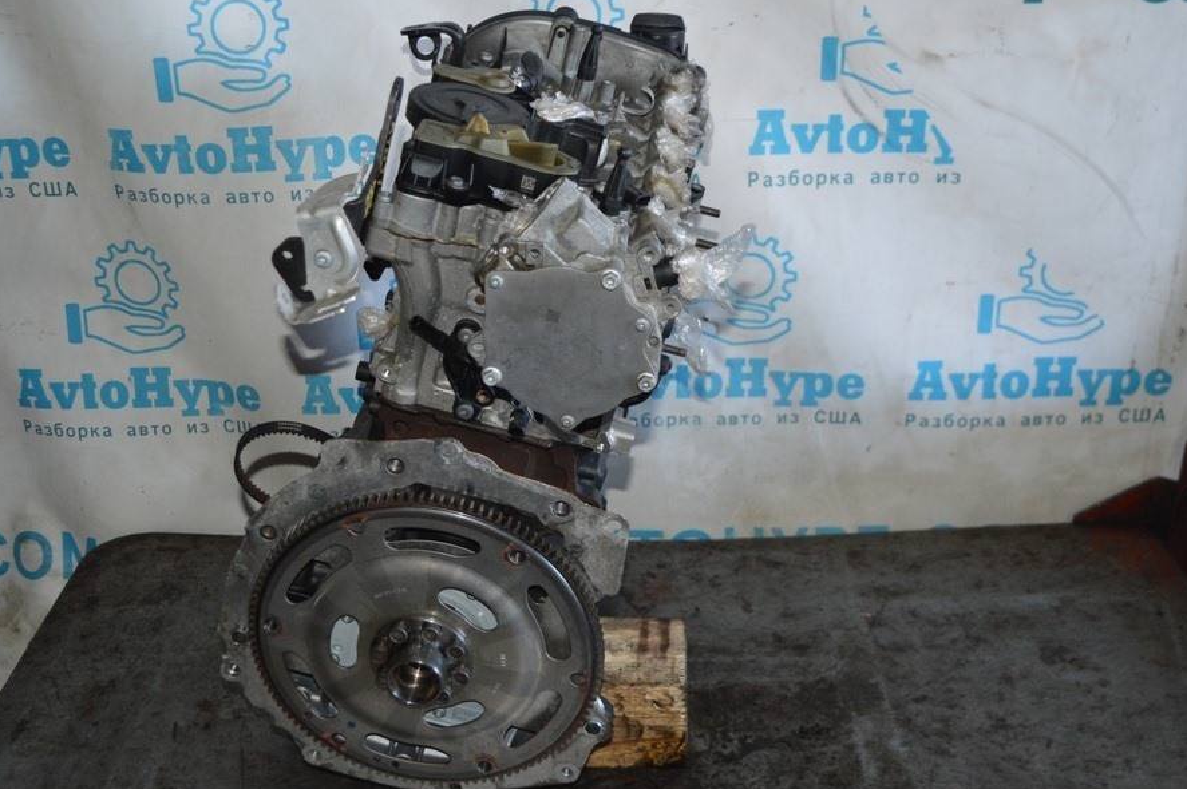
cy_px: 384
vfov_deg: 29.8
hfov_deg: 43.6
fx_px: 1483
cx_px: 529
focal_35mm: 45
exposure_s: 1/60
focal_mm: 26
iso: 1600
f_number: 4
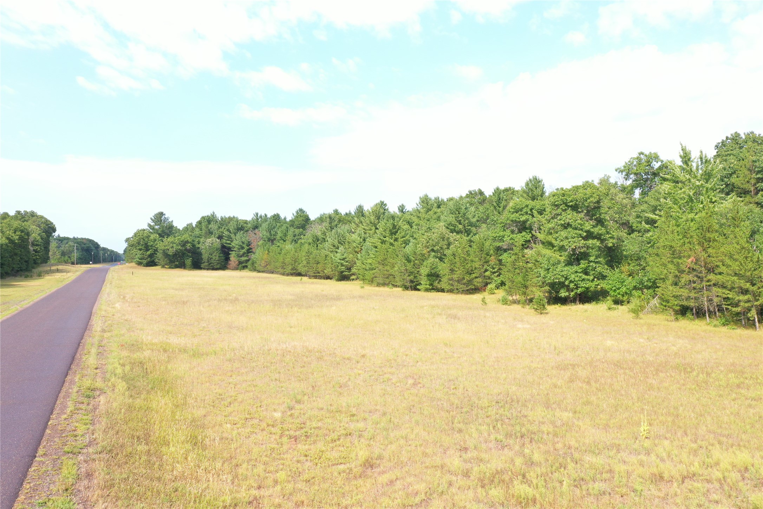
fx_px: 593
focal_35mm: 28
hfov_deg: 65.5
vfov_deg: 46.4
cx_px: 382
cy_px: 254
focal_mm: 10.26
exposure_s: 1/120
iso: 100
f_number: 6.3
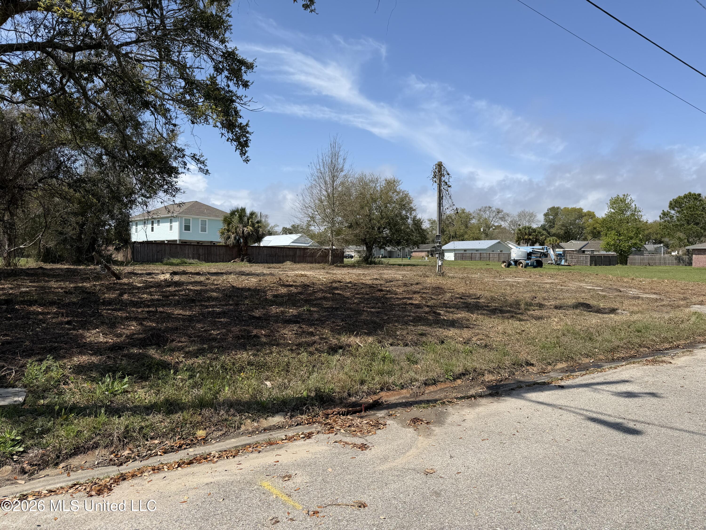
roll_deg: -0.5
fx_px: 489
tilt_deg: -0.1
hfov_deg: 71.6
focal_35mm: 24
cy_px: 265
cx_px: 353
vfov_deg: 56.8
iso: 80
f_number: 1.78
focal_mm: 6.76
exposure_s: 1/5319
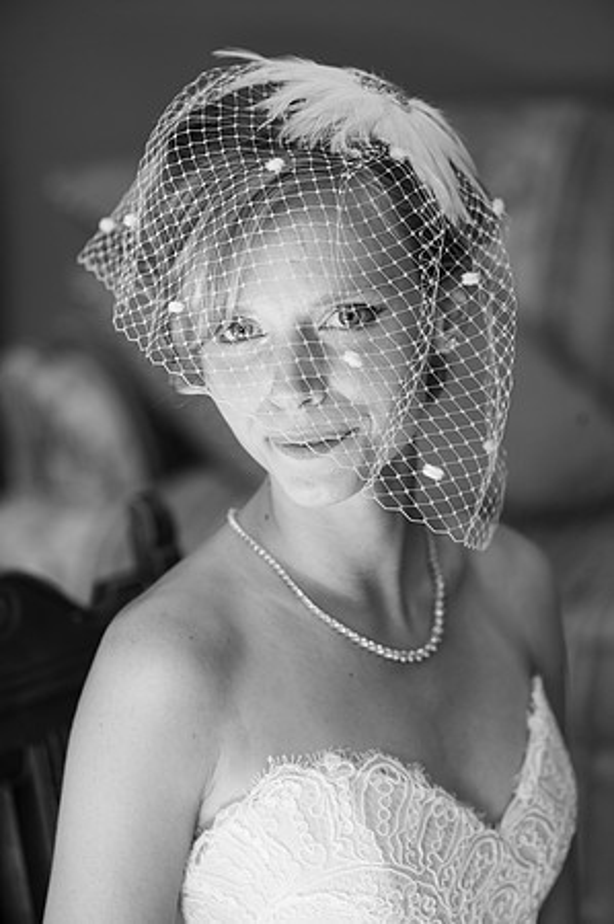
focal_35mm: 105
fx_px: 2692
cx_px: 307
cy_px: 462
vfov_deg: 19.5
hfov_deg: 13.0
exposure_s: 1/80
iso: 640
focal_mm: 105
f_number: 4
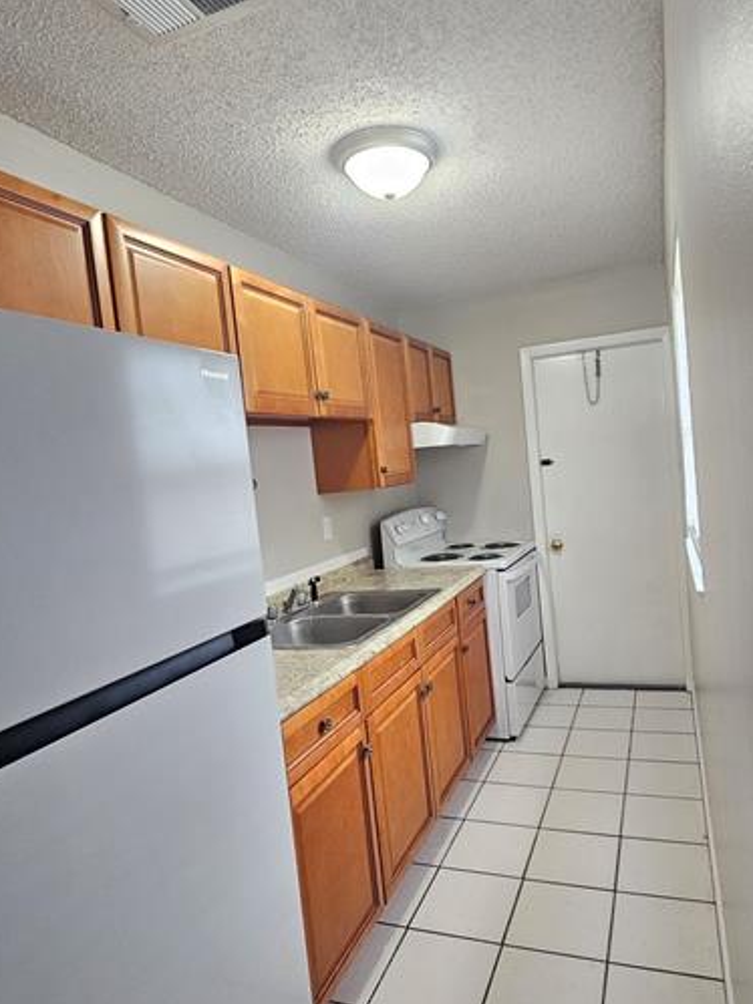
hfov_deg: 65.6
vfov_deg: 81.8
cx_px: 437
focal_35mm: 20
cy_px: 511
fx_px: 580
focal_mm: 2.2
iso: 250
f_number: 2.2
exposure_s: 1/60
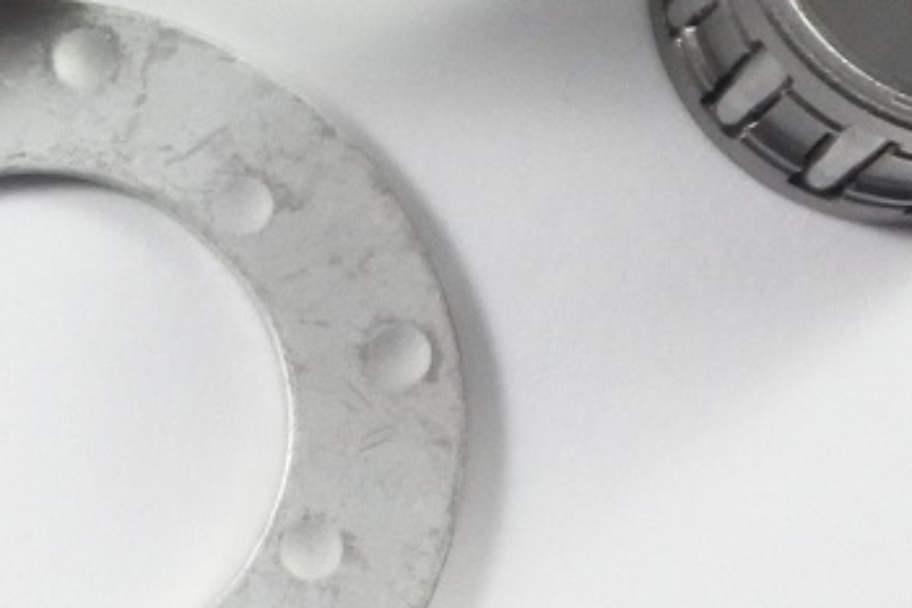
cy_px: -222
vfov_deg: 5.9
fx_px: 5877
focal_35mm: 232
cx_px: -474
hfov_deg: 8.7
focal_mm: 16.5
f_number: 4.5
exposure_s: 1/100
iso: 800
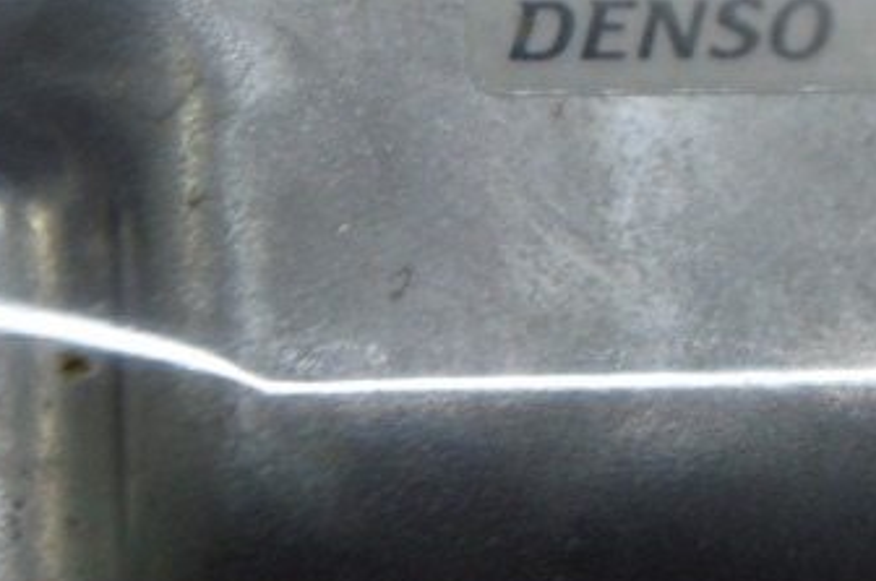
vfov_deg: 5.4
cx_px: 965
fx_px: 6112
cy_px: -202
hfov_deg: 8.1
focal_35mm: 252
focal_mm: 55
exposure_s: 1/50
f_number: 5.6
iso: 400
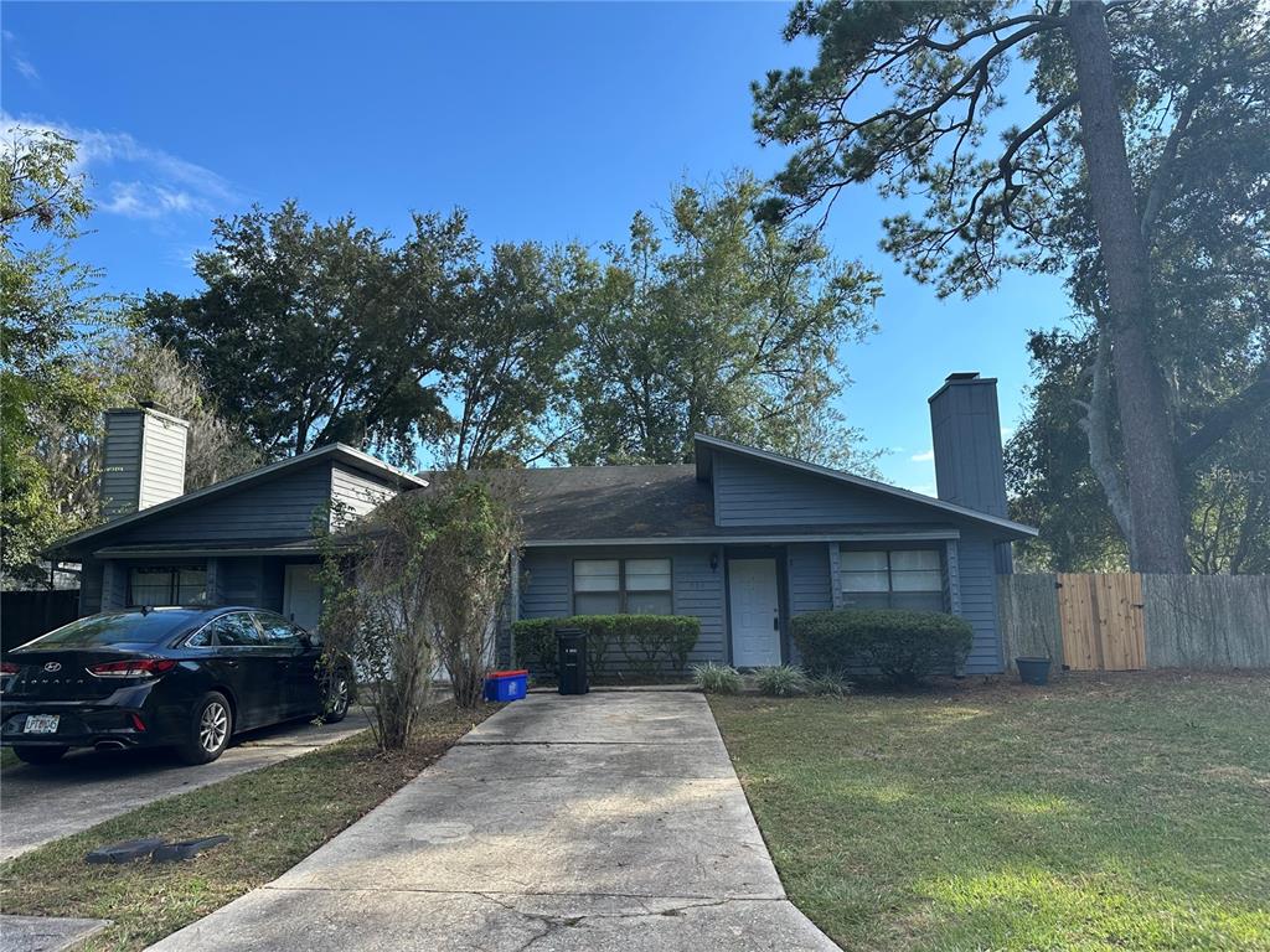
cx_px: 635
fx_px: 881
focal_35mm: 24
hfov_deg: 71.6
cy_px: 476
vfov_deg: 56.8
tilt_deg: +6.9
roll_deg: +0.3
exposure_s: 1/1949
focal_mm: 6.86
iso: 80
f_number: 1.78
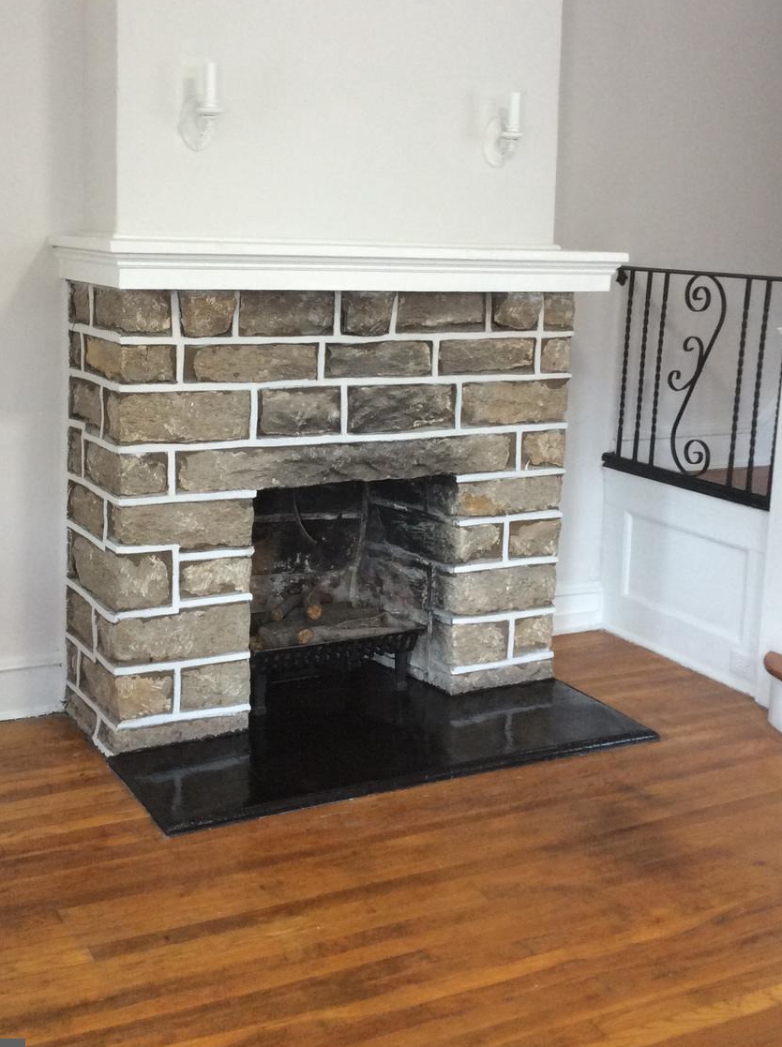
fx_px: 1329
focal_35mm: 44
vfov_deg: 42.7
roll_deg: -0.6
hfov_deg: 32.7
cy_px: 396
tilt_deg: -5.2
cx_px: 329
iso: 80
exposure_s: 1/24
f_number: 2.4
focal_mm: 3.3
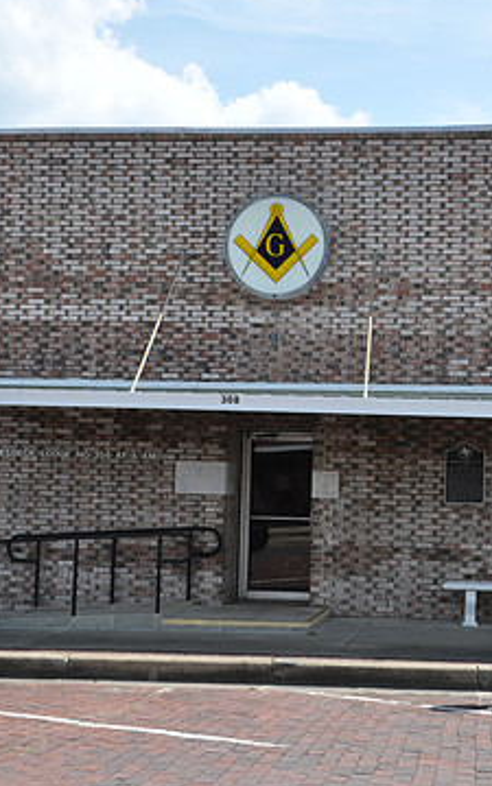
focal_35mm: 64
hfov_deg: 20.2
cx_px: 345
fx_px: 1373
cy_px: 370
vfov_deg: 32.0
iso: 200
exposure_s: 1/250
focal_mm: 26
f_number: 8
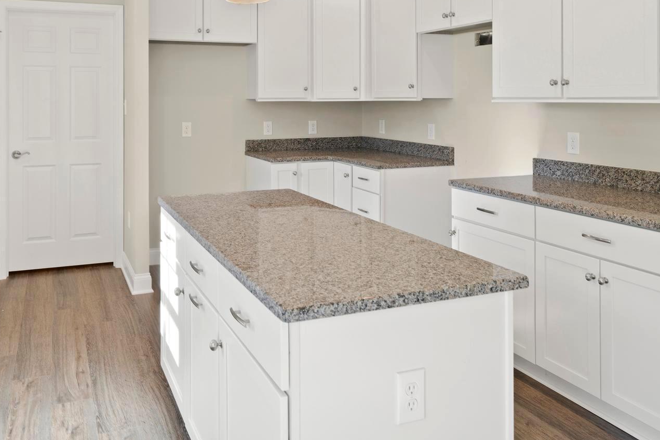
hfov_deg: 63.1
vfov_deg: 43.4
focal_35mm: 29
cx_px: 266
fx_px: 532
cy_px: 107
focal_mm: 18
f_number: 5.6
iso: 100
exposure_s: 1/4
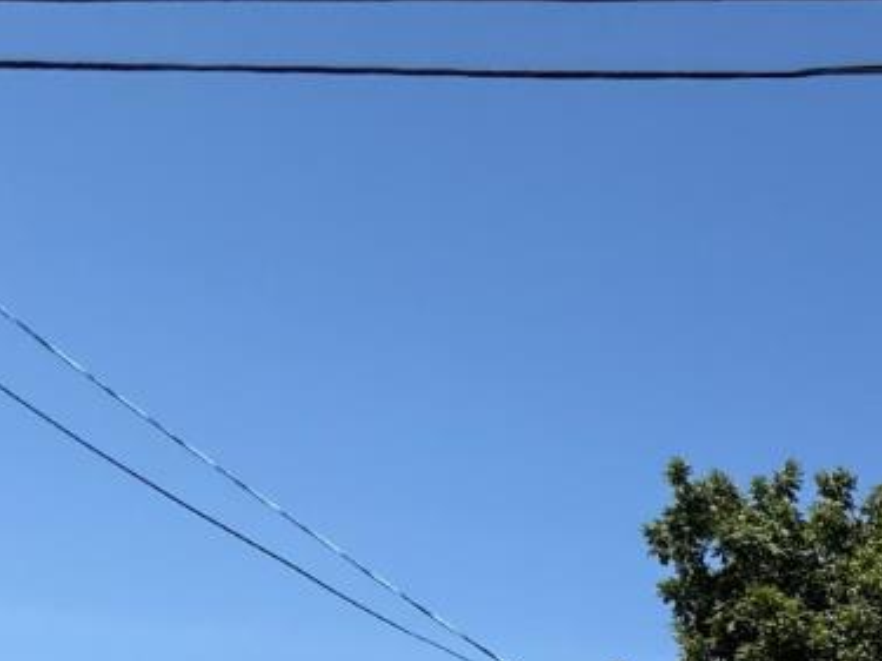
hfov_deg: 20.4
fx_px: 1426
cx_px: 1686
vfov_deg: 19.7
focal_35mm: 56
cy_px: 1168
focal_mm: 2.22
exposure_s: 1/2165
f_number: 2.2
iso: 50
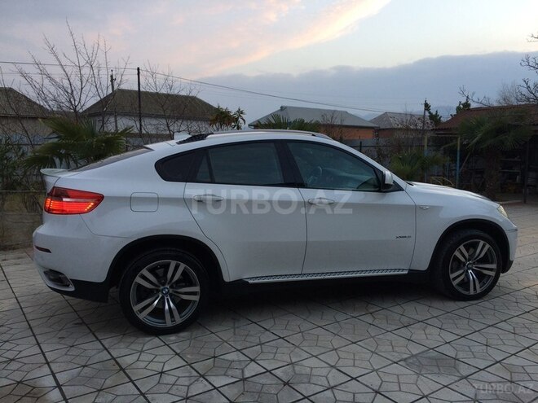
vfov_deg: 48.2
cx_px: 269
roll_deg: -1.6
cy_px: 202
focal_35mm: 29
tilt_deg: -6.7
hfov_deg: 61.7
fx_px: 451
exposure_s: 1/50
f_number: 2.2
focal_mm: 4.15
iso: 50
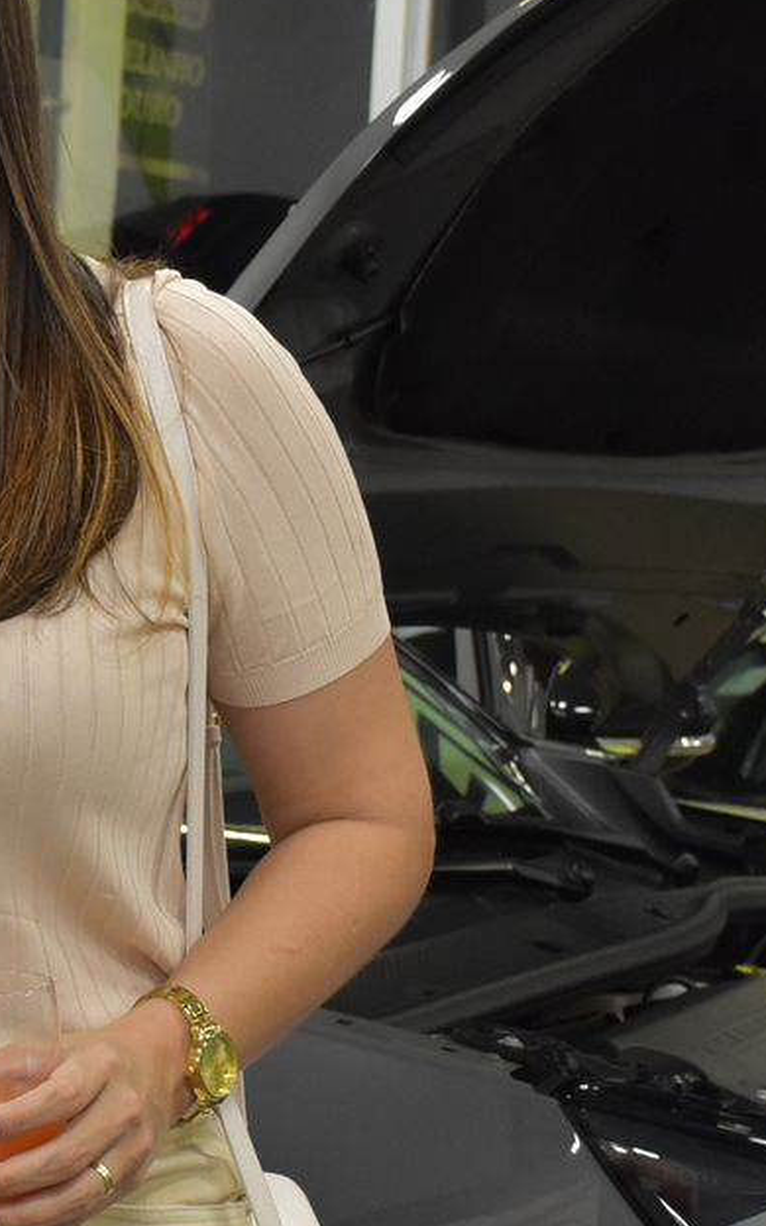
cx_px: -147
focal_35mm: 102
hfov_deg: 12.5
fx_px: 3407
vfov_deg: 20.4
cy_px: 741
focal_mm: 26
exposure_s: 1/125
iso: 1600
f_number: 5.6
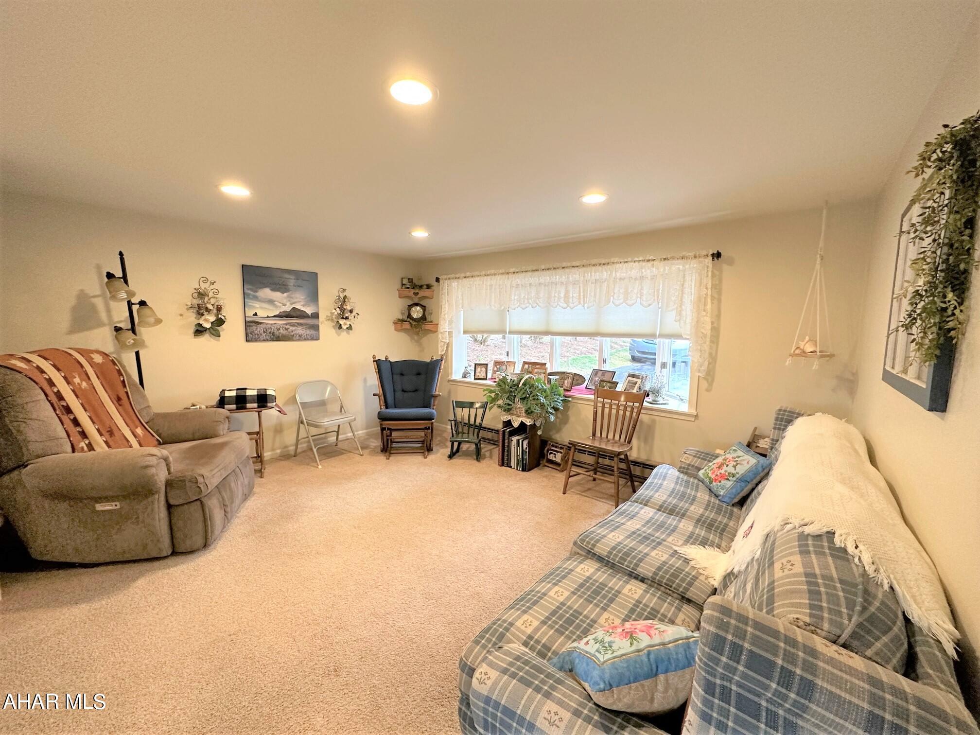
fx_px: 396
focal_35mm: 14
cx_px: 490
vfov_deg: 85.7
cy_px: 368
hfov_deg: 102.1
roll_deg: -0.7
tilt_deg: -7.3
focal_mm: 2.22
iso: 320
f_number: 2.2
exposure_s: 1/60
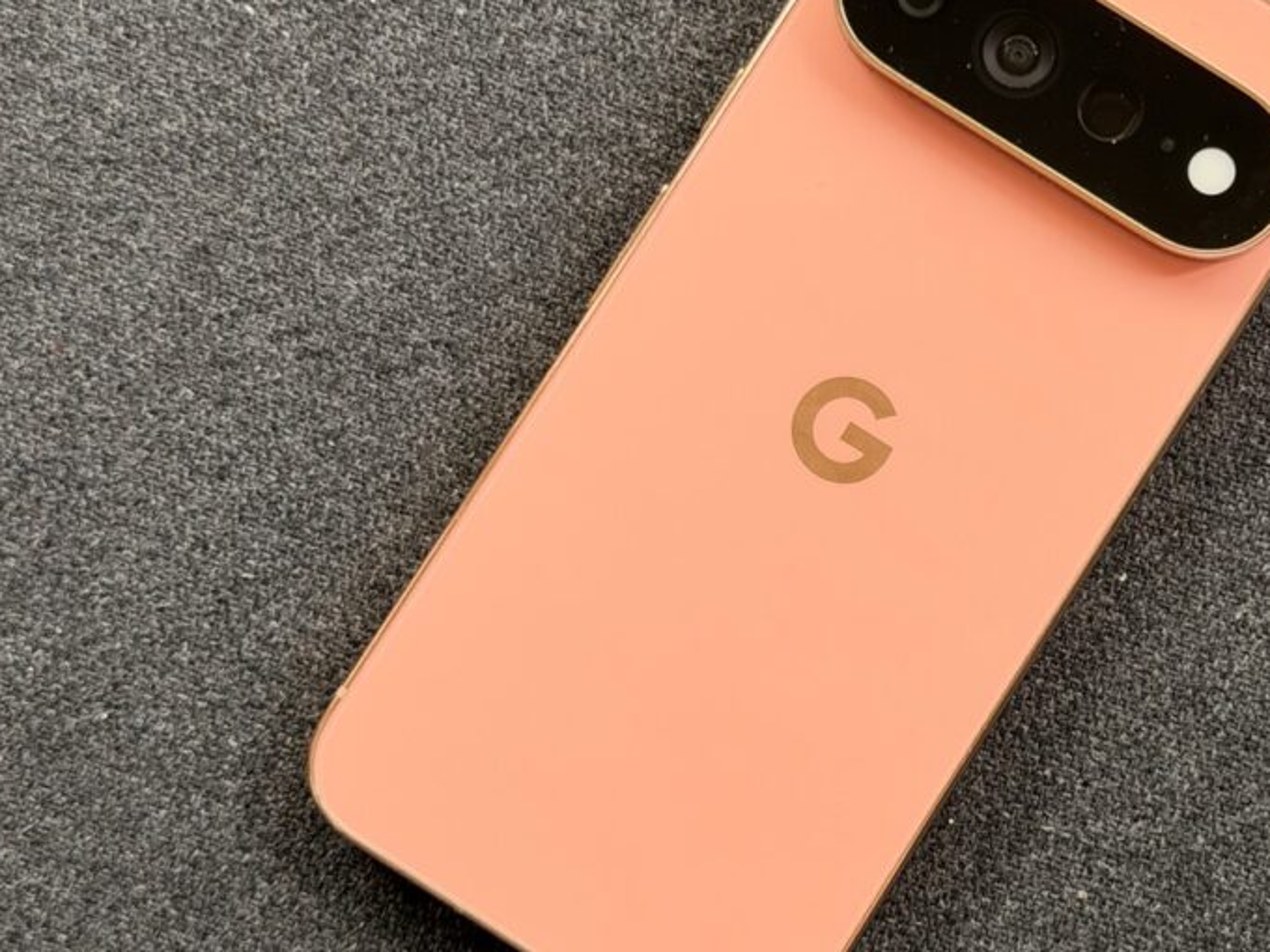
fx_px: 2642
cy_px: 412
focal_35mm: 72
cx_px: 906
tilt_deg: -82.0
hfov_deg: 26.8
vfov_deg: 20.4
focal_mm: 6.76
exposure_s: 1/91
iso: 100
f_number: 1.78
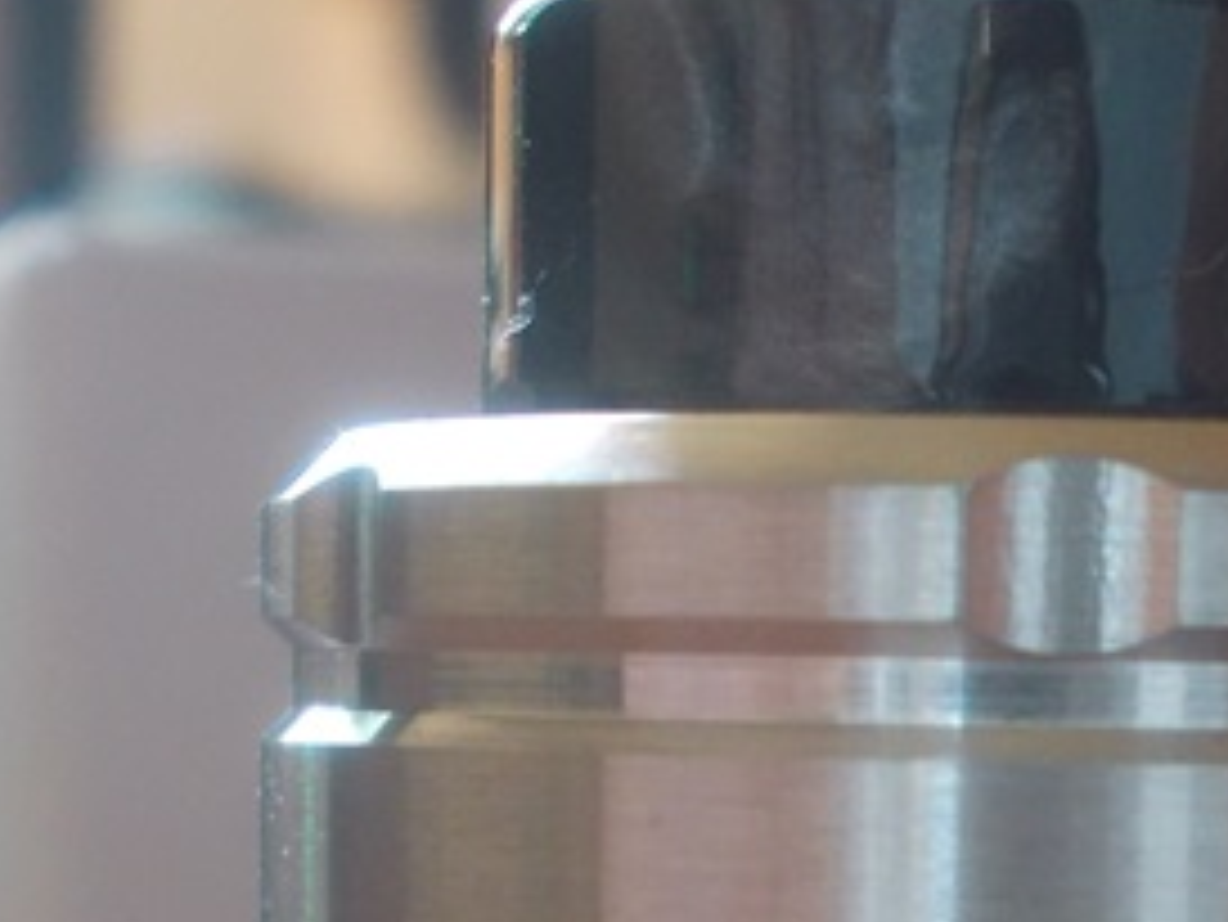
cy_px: 1228
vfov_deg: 11.4
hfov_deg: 15.6
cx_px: 900
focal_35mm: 126
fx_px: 4472
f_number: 3.3
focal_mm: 6.1
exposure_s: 1/30
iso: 160
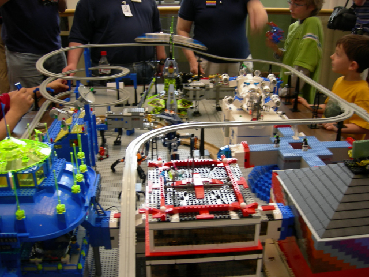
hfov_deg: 51.4
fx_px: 384
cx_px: 184
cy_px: 138
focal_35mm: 36
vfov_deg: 39.7
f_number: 2.7
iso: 64
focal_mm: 7.5
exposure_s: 1/7.6
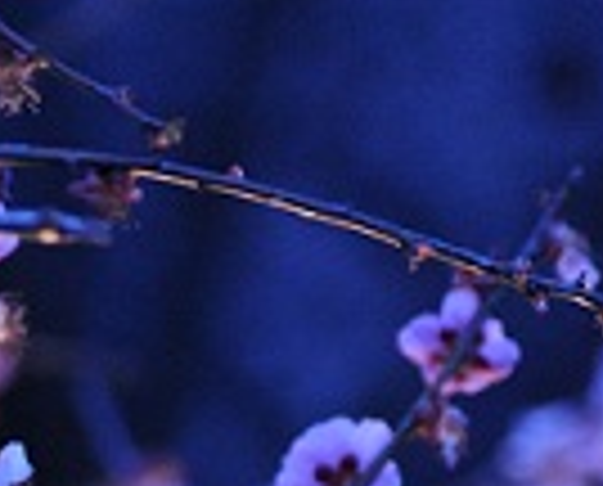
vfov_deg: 3.9
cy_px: 806
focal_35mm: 400
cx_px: -272
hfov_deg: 4.8
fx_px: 7159
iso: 3200
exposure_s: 1/40
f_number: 5.6
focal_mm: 90
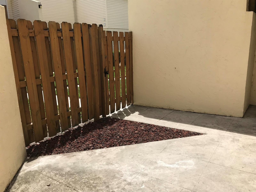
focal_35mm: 28
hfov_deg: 63.4
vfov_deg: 49.7
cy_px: 96
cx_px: 128
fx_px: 207
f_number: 1.8
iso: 20
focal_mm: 3.99
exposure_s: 1/2740
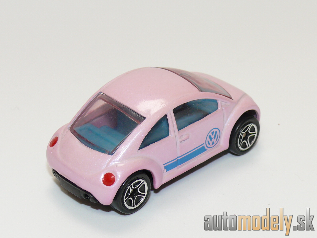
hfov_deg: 18.7
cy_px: 119
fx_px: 962
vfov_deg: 14.1
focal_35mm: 105
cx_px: 158
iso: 100
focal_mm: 13.7
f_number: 4
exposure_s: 1/30
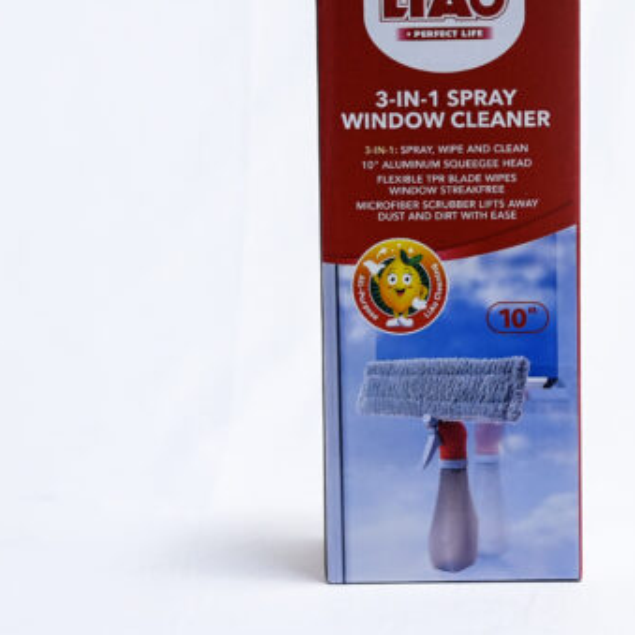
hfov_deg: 14.1
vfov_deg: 14.2
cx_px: 465
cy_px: 240
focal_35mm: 123
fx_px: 2553
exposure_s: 1/160
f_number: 10
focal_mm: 70
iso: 3200
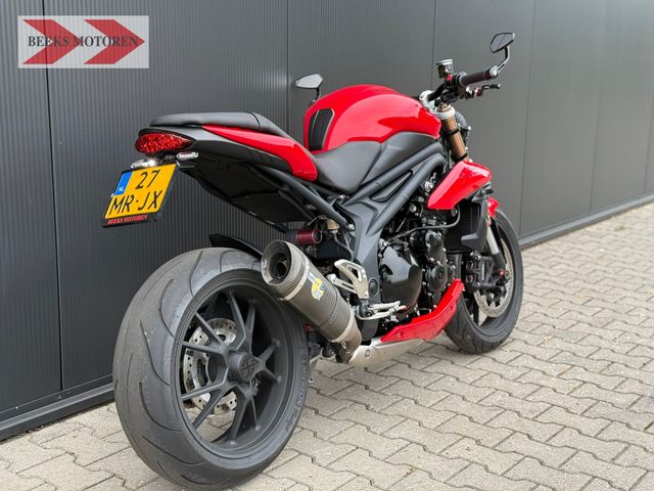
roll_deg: -0.8
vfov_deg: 30.3
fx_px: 907
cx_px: 327
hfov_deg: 39.7
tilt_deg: -12.0
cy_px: 246
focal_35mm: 48
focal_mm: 6.76
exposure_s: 1/242
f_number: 1.78
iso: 100
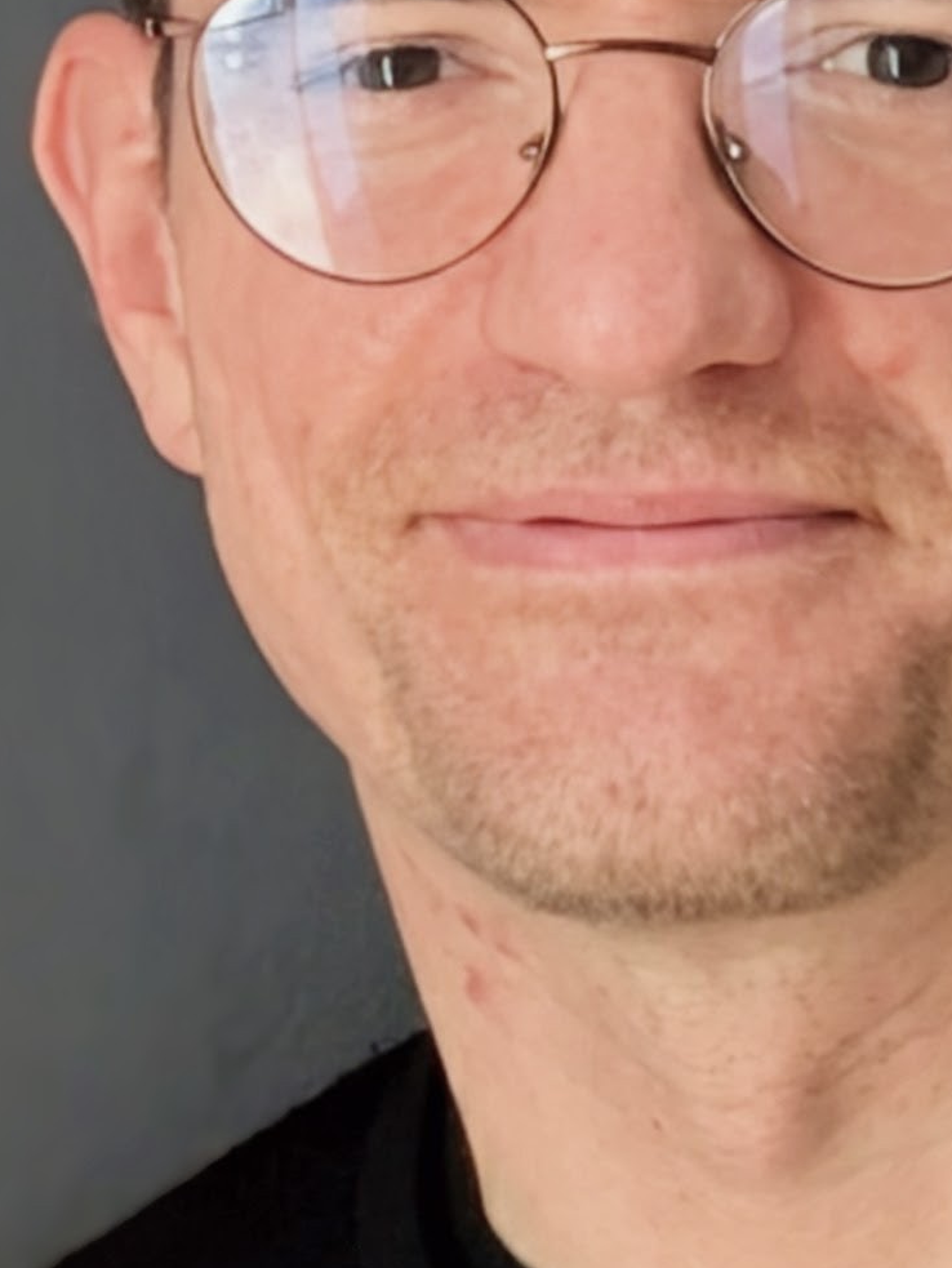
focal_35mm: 168
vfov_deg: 11.8
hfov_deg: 8.8
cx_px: 815
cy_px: 646
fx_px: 6156
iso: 384
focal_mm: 5.43
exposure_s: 1/25
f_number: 1.89
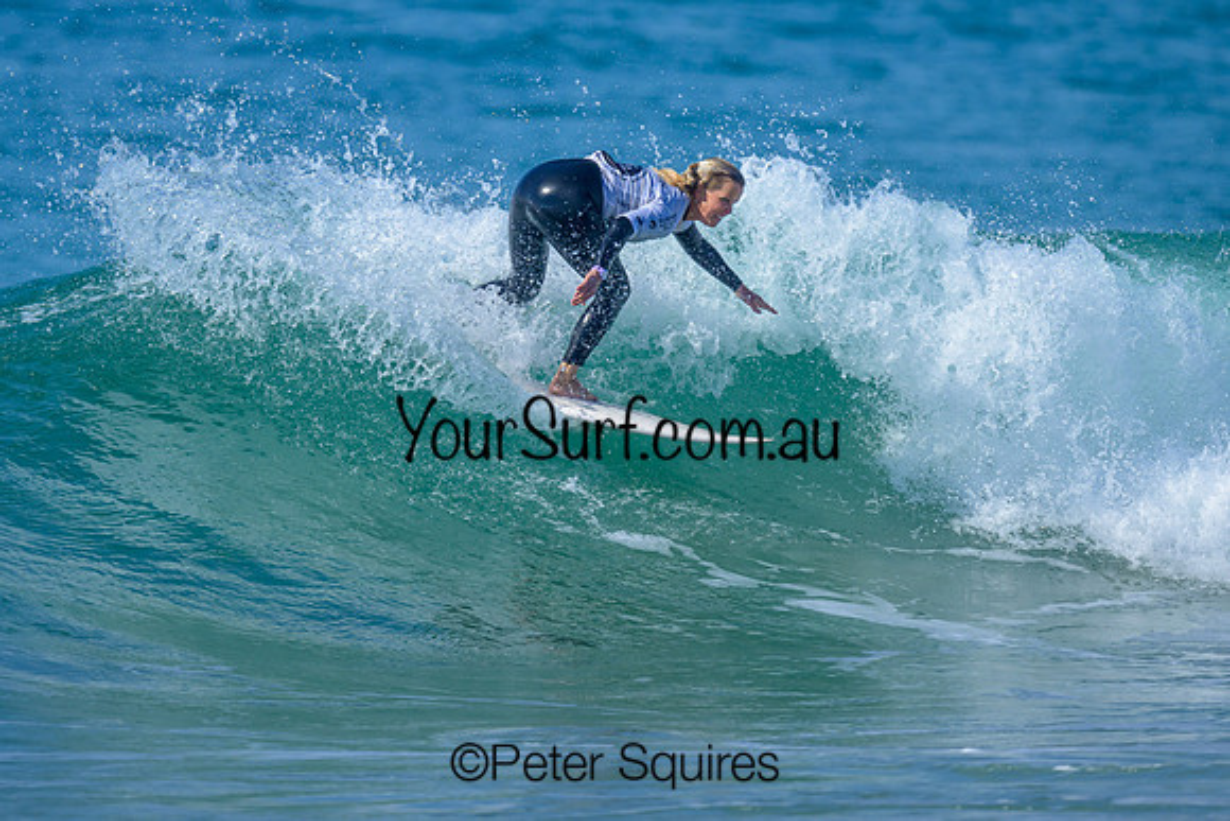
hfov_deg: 1.9
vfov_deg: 1.3
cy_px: 277
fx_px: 37527
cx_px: 446
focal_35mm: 1098
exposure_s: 1/2000
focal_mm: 800
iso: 320
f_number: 6.3
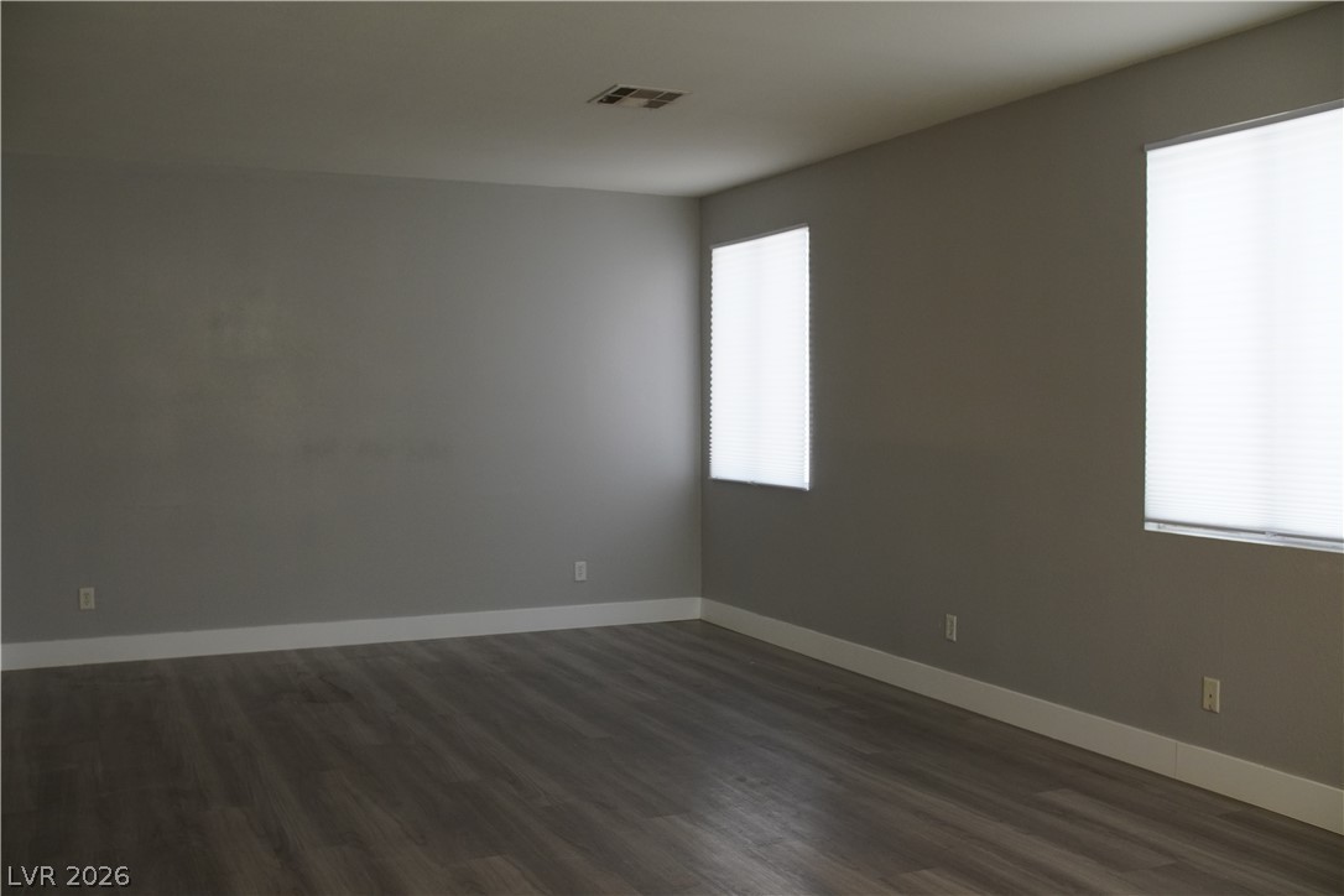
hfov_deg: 55.1
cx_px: 672
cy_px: 448
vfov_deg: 38.4
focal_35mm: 34
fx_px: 1288
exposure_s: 1/160
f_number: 4
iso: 1000
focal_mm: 23
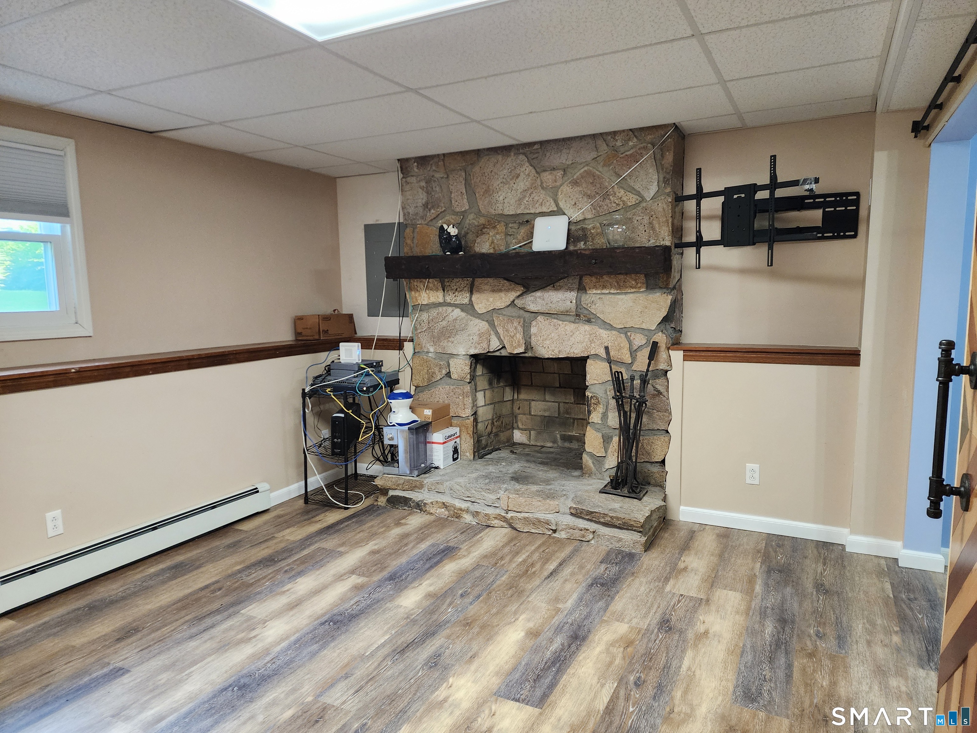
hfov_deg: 73.9
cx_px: 488
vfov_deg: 58.9
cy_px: 366
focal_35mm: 23
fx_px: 649
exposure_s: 1/120
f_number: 1.8
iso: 500
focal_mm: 6.4
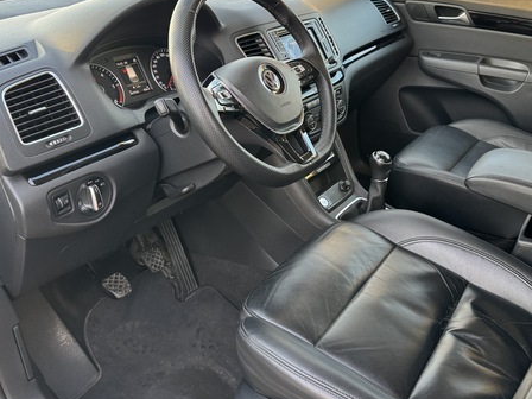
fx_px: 523
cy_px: 183
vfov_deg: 41.8
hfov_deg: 53.8
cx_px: 301
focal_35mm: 34
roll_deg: +1.6
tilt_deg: -25.6
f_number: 1.78
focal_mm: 6.76
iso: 200
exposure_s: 1/121
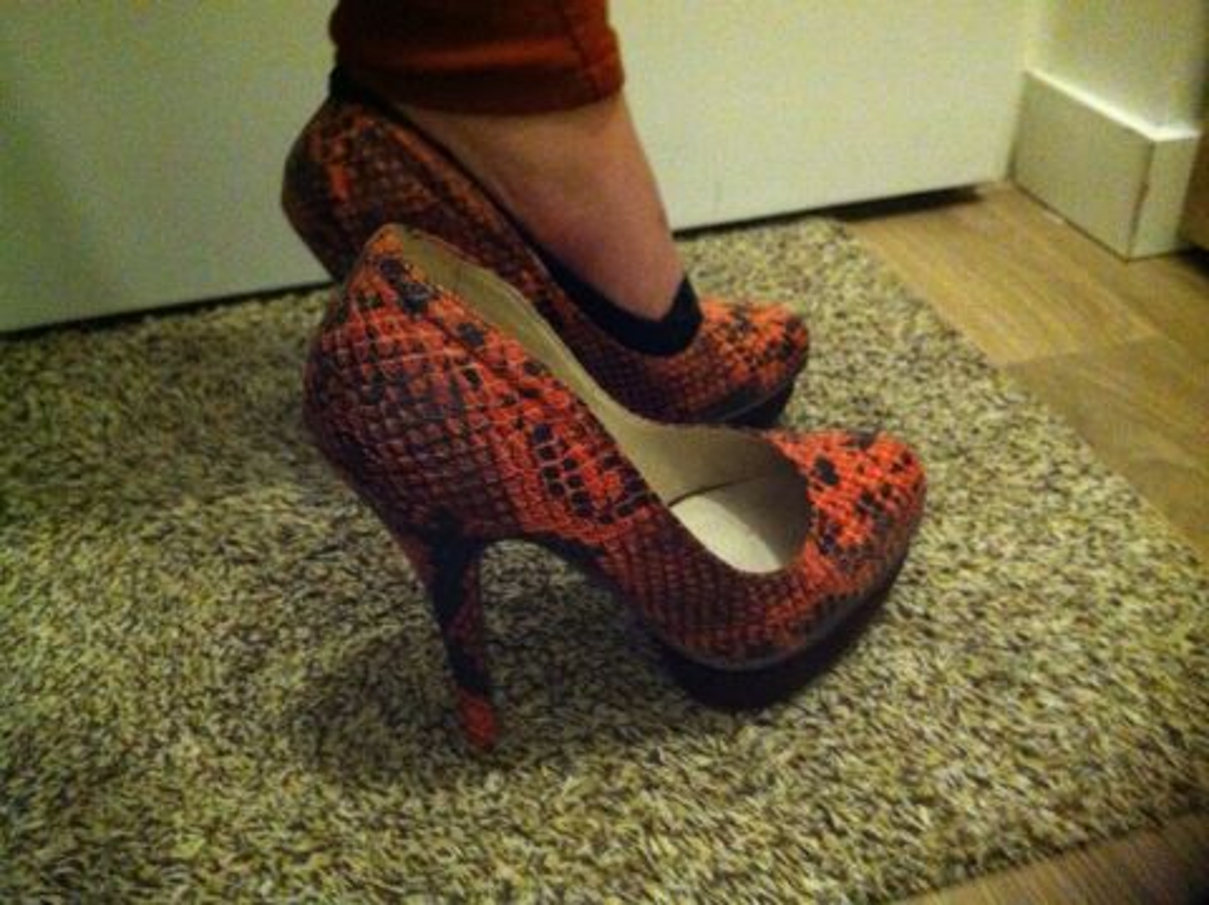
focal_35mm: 35
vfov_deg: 40.6
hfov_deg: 52.7
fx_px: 1221
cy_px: 452
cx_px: 604
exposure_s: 1/15
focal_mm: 3.85
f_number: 2.8
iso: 1000
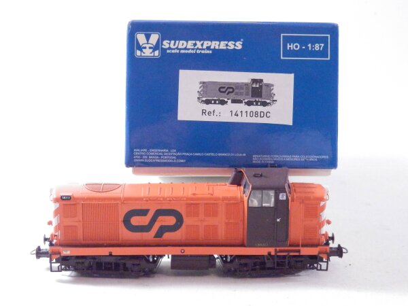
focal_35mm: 66
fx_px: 778
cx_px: 204
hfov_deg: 29.4
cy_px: 153
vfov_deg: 22.3
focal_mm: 11.9
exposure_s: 1/160
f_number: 4.4
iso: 2000
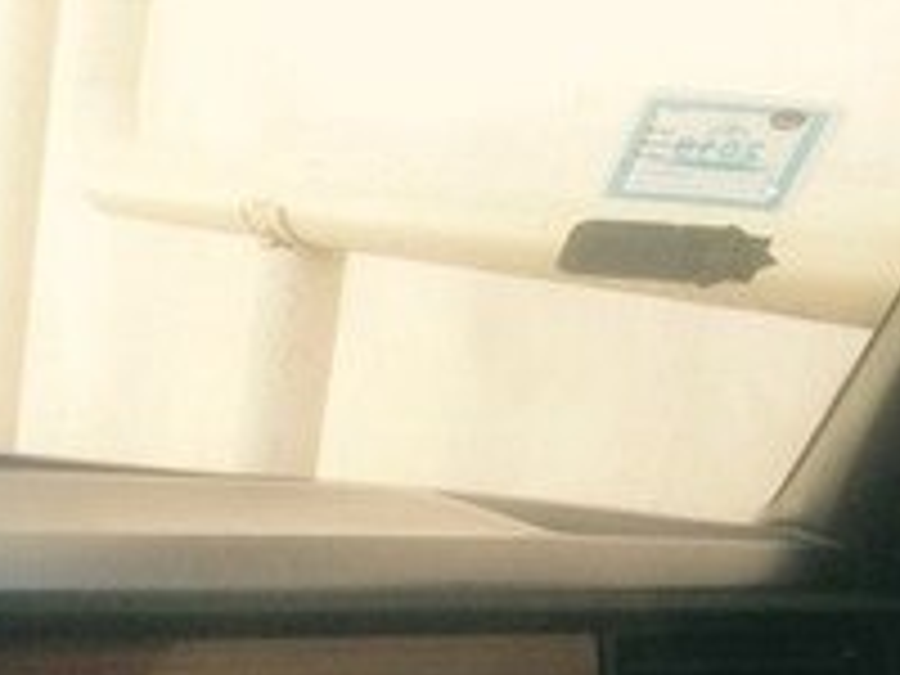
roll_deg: -3.4
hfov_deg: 16.6
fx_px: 2834
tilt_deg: -14.3
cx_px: -414
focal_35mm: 109
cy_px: 943
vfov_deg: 13.0
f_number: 2.4
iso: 64
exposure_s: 1/120
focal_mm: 4.12
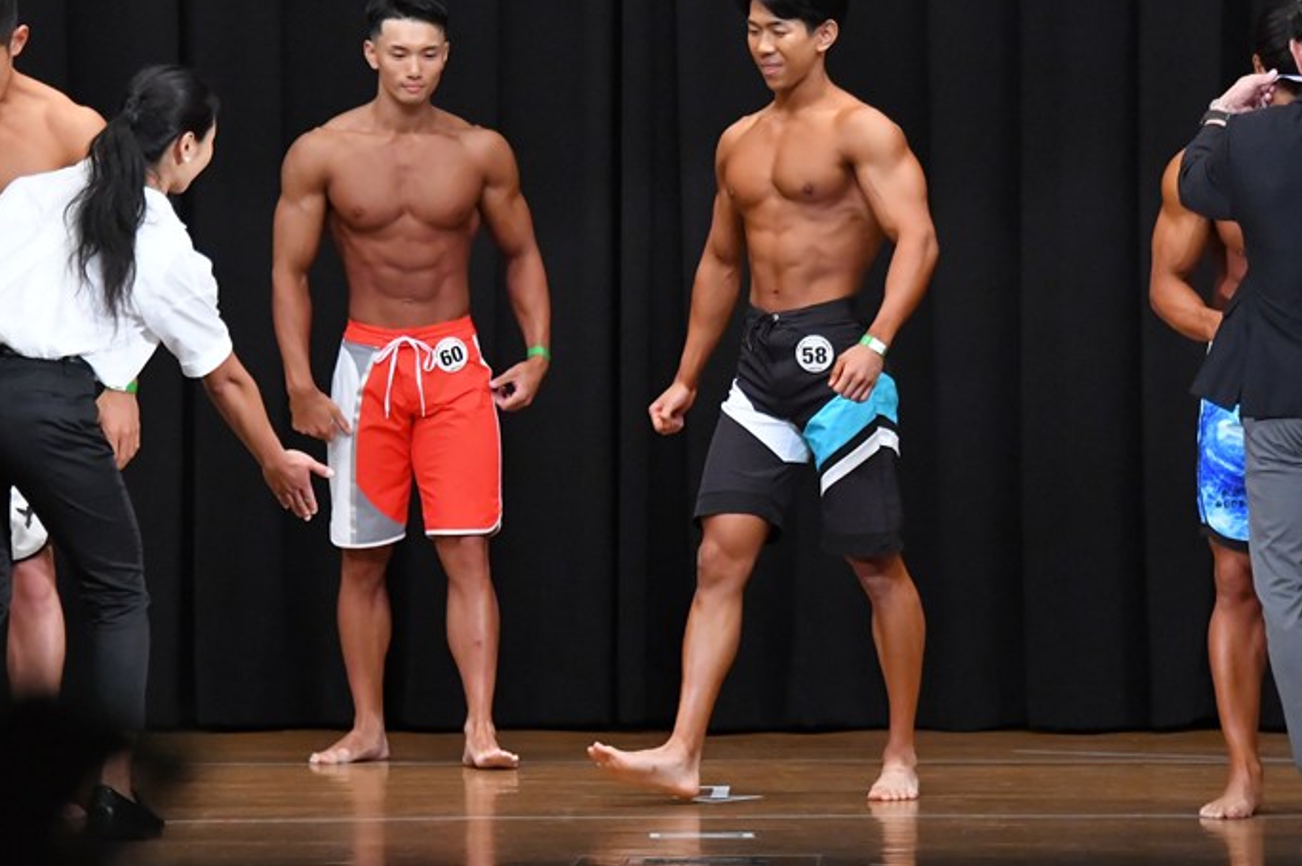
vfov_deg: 5.0
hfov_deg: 7.6
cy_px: 413
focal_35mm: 272
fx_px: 9830
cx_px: 667
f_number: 5.6
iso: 8000
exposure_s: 1/400
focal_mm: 160
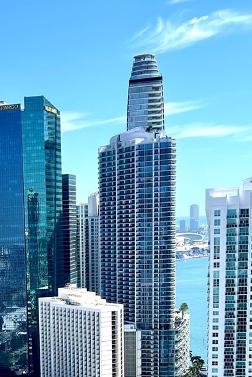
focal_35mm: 76
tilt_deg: -12.4
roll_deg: +3.1
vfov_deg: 25.1
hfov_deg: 17.3
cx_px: -36
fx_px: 797
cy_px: 392
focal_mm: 5.7
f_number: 1.5
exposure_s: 1/4274
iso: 50
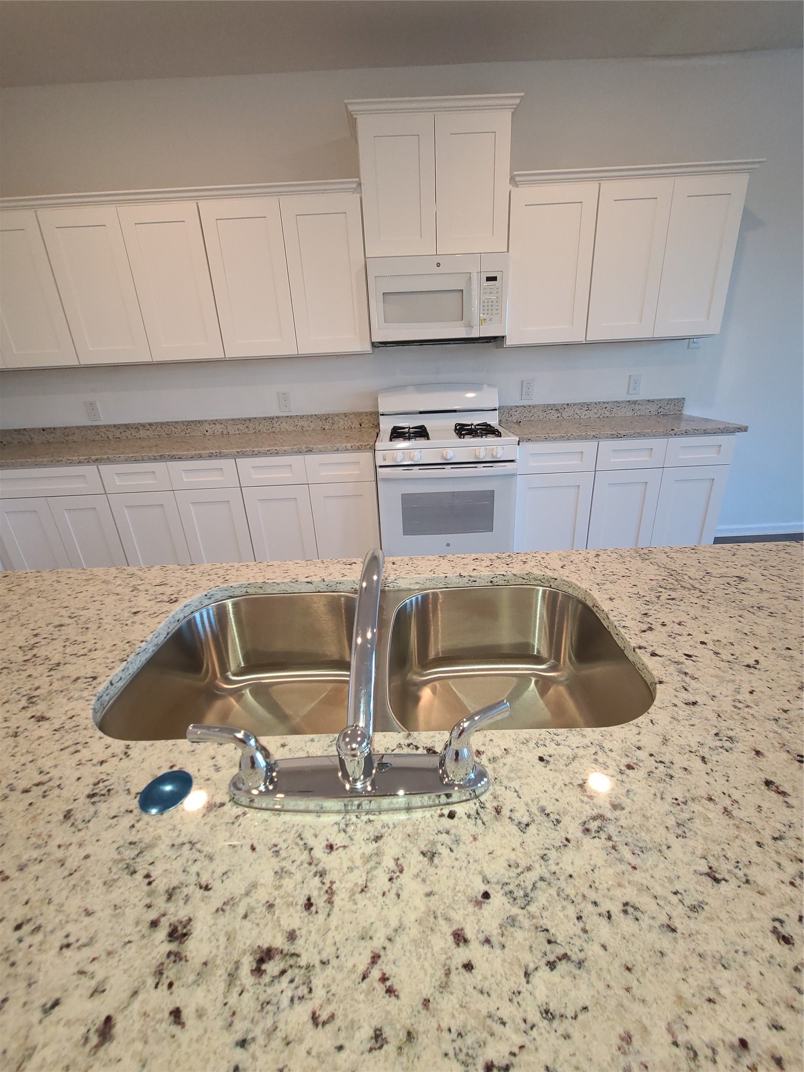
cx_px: 402
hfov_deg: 89.9
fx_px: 403
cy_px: 536
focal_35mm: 13
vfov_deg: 106.2
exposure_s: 1/60
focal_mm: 2.2
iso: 160
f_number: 2.2
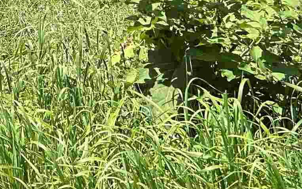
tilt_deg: -0.4
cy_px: -198
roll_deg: +2.9
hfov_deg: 17.4
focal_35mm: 111
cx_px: -108
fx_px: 914
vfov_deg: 10.7
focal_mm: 5.7
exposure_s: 1/2008
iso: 50
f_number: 1.5
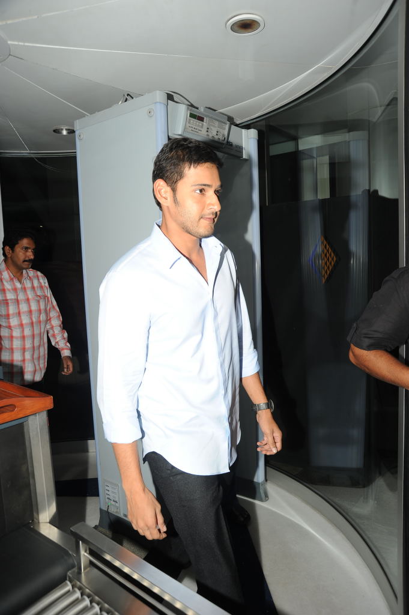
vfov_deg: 65.5
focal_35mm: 28
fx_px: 478
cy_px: 308
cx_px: 204
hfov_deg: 46.3
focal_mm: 28
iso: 200
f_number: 7.1
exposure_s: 1/125
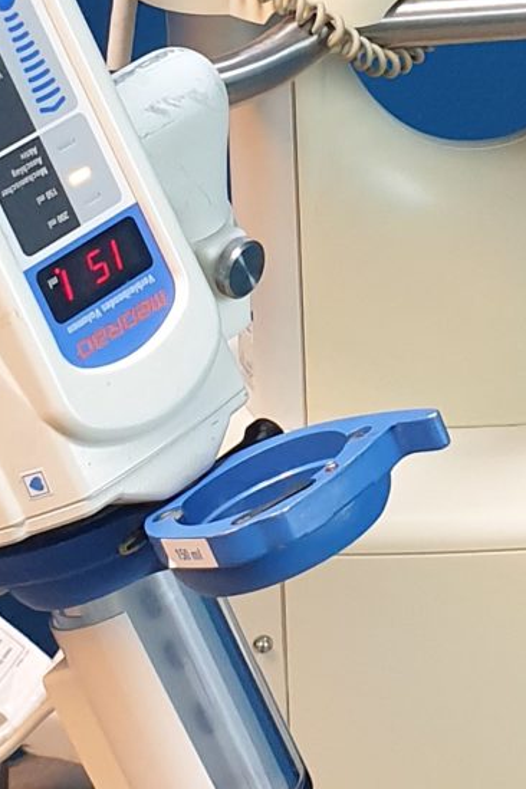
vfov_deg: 16.1
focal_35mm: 126
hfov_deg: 10.9
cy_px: 76
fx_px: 2761
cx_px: 322
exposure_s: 1/50
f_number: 2.4
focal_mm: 4.3
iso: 250
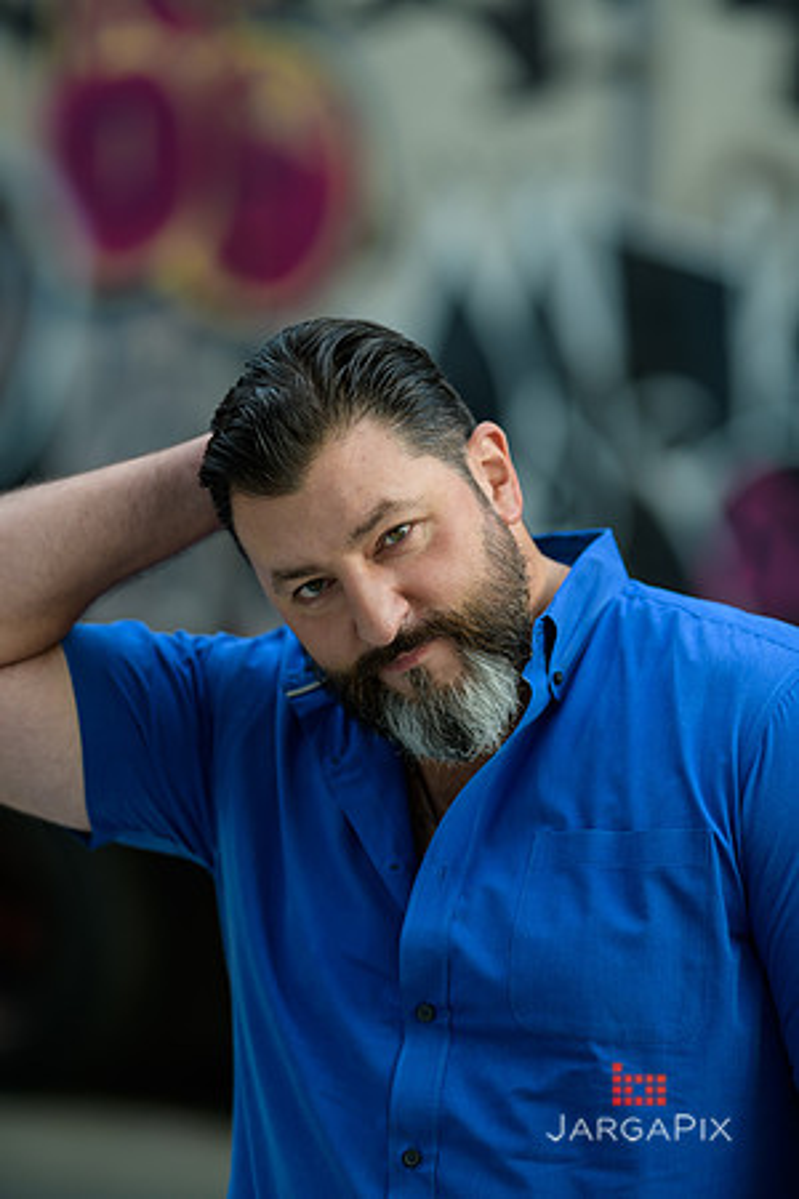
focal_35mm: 135
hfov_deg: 10.2
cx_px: 400
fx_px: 4494
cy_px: 600
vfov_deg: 15.2
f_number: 2
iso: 200
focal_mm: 135
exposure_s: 1/250
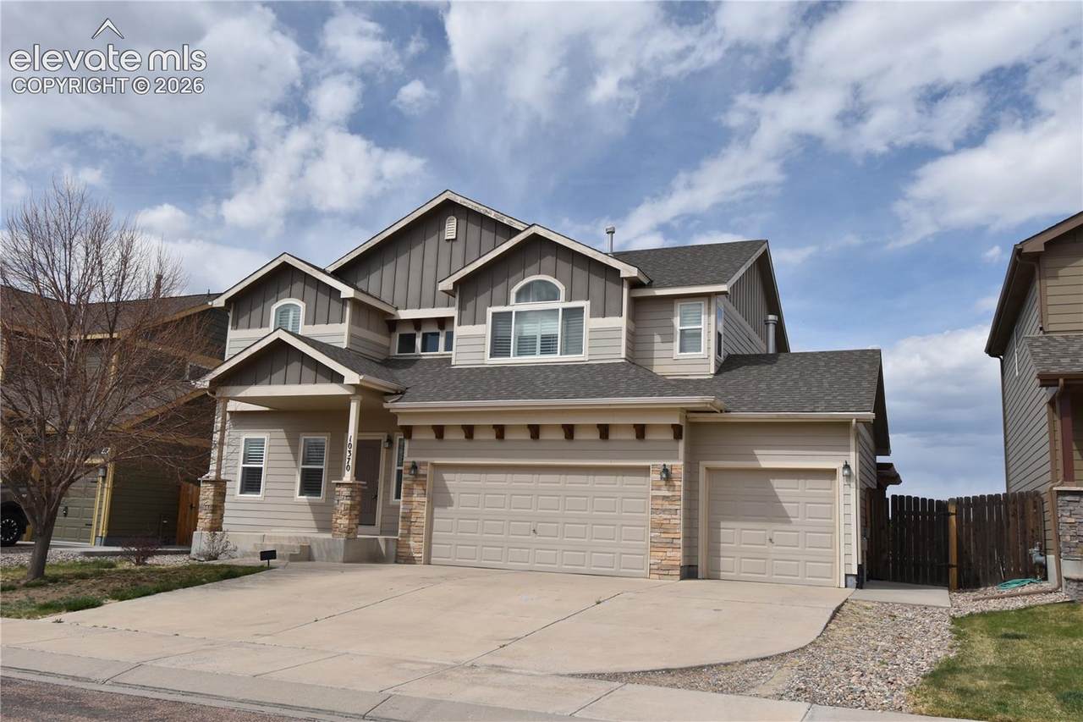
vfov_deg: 43.6
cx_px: 542
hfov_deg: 61.9
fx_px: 902
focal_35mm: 30
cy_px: 361
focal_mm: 20
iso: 100
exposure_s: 1/320
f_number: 9
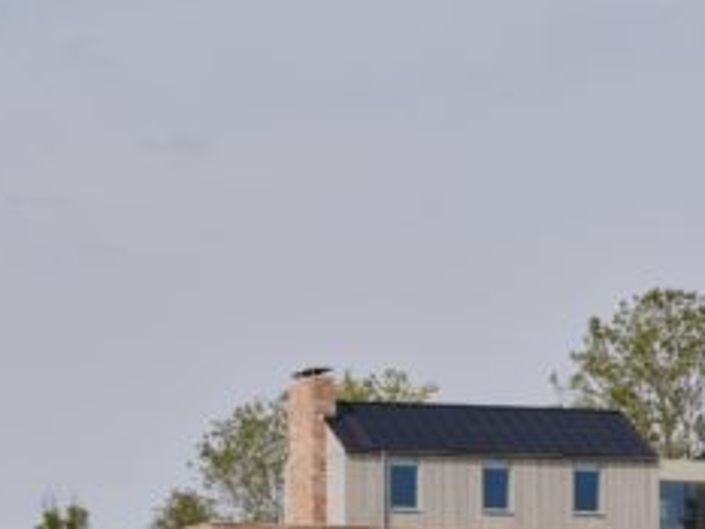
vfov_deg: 6.4
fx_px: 4707
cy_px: 532
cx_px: 514
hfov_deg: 8.6
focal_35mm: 231
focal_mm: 88.3
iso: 200
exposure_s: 1/160
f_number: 13
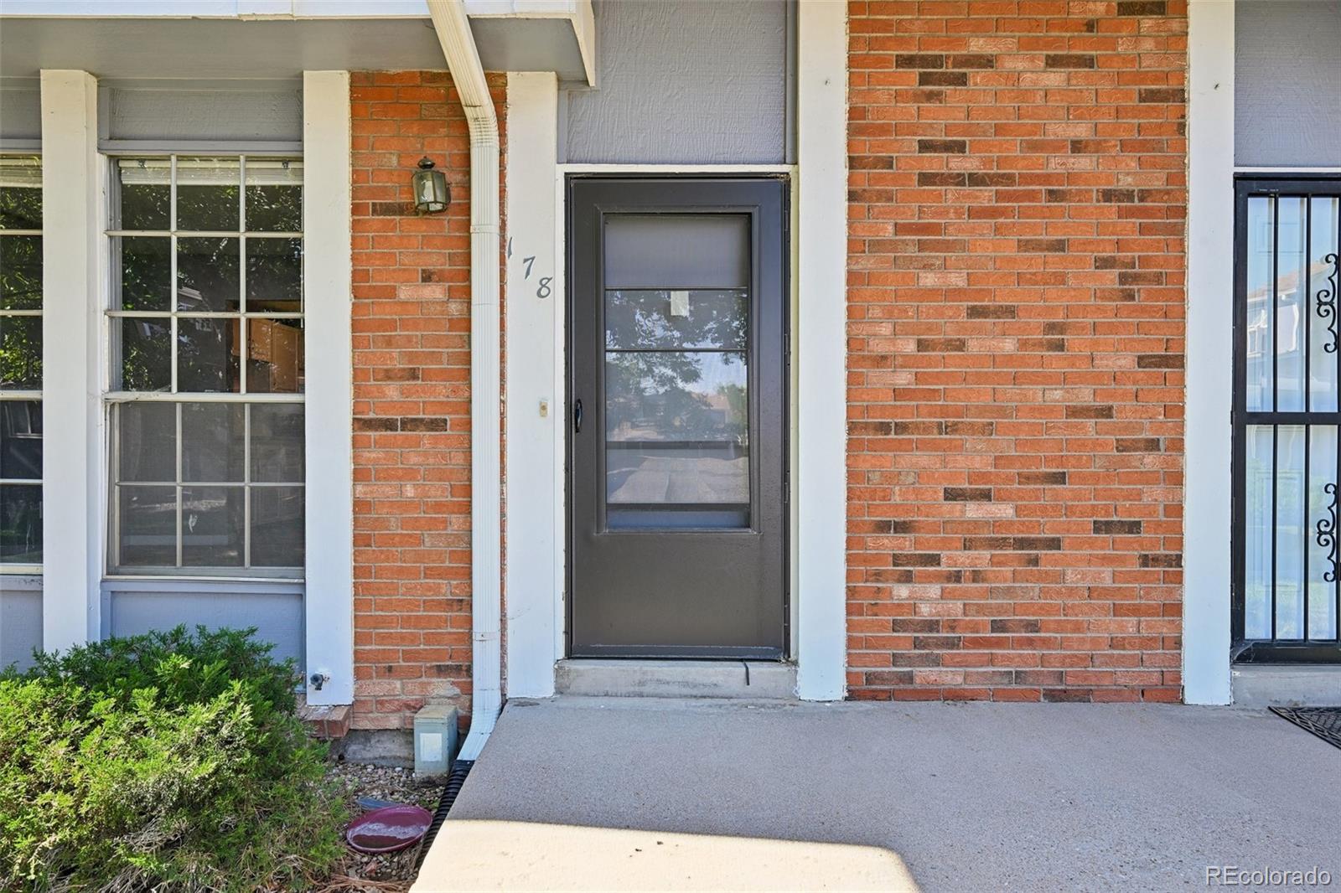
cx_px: 670
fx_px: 819
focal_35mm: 22
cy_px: 446
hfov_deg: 78.6
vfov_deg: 57.2
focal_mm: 22
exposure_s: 1/25
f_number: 10
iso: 220
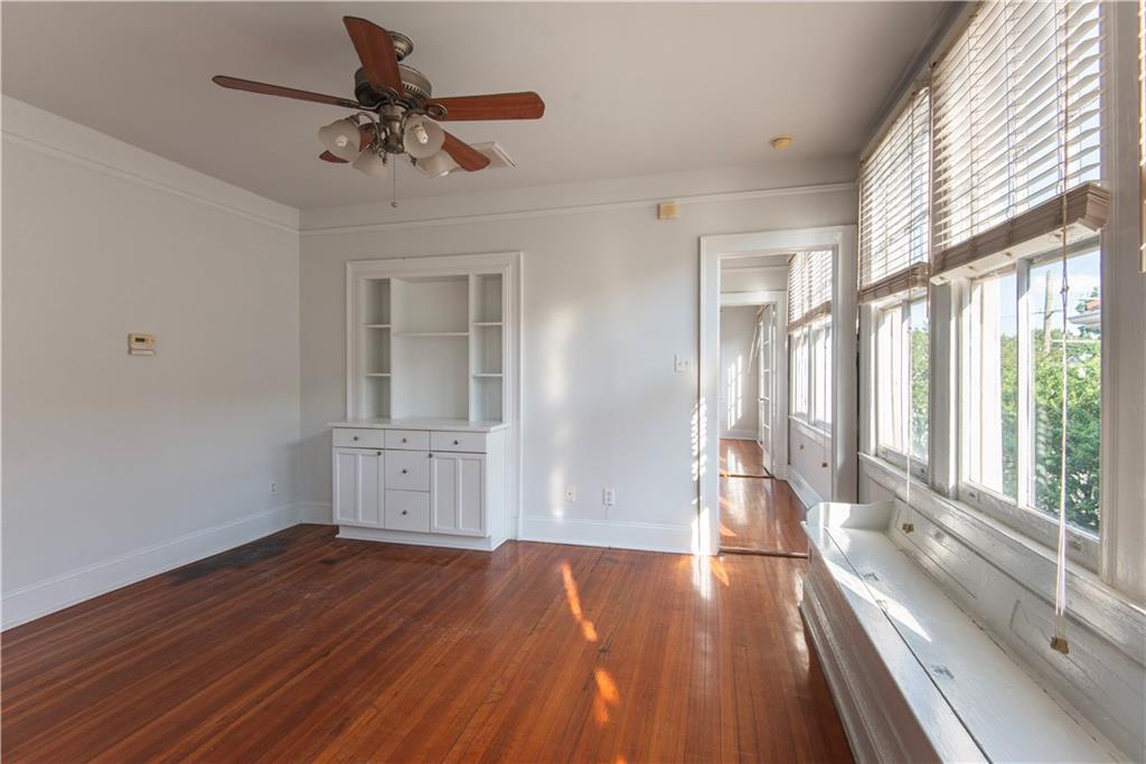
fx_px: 509
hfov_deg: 96.7
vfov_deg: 73.8
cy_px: 382
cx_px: 573
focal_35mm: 16
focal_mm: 16
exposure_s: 1/125
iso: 250
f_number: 7.1
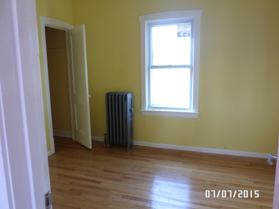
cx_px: 140
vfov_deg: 54.9
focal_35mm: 25
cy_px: 104
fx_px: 201
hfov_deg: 69.4
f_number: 2.5
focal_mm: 4.5
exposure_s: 1/30
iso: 160
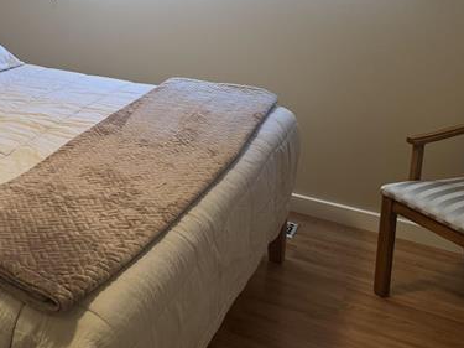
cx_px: 99
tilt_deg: -13.4
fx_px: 549
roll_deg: +0.9
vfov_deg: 34.1
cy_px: 73
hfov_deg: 43.8
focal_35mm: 41
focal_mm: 6.76
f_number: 1.78
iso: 160
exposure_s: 1/60
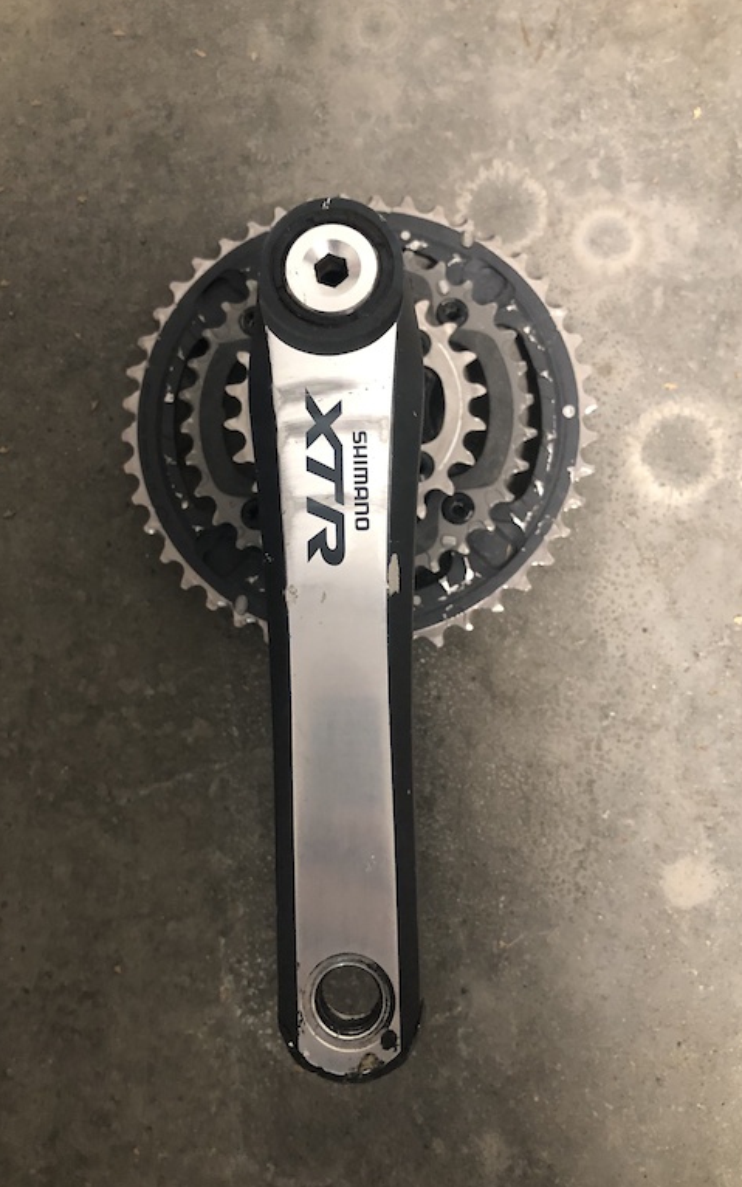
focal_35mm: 31
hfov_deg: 40.6
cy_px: 576
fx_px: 1003
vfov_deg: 61.2
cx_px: 331
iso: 100
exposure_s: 1/9
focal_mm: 3.99
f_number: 1.8
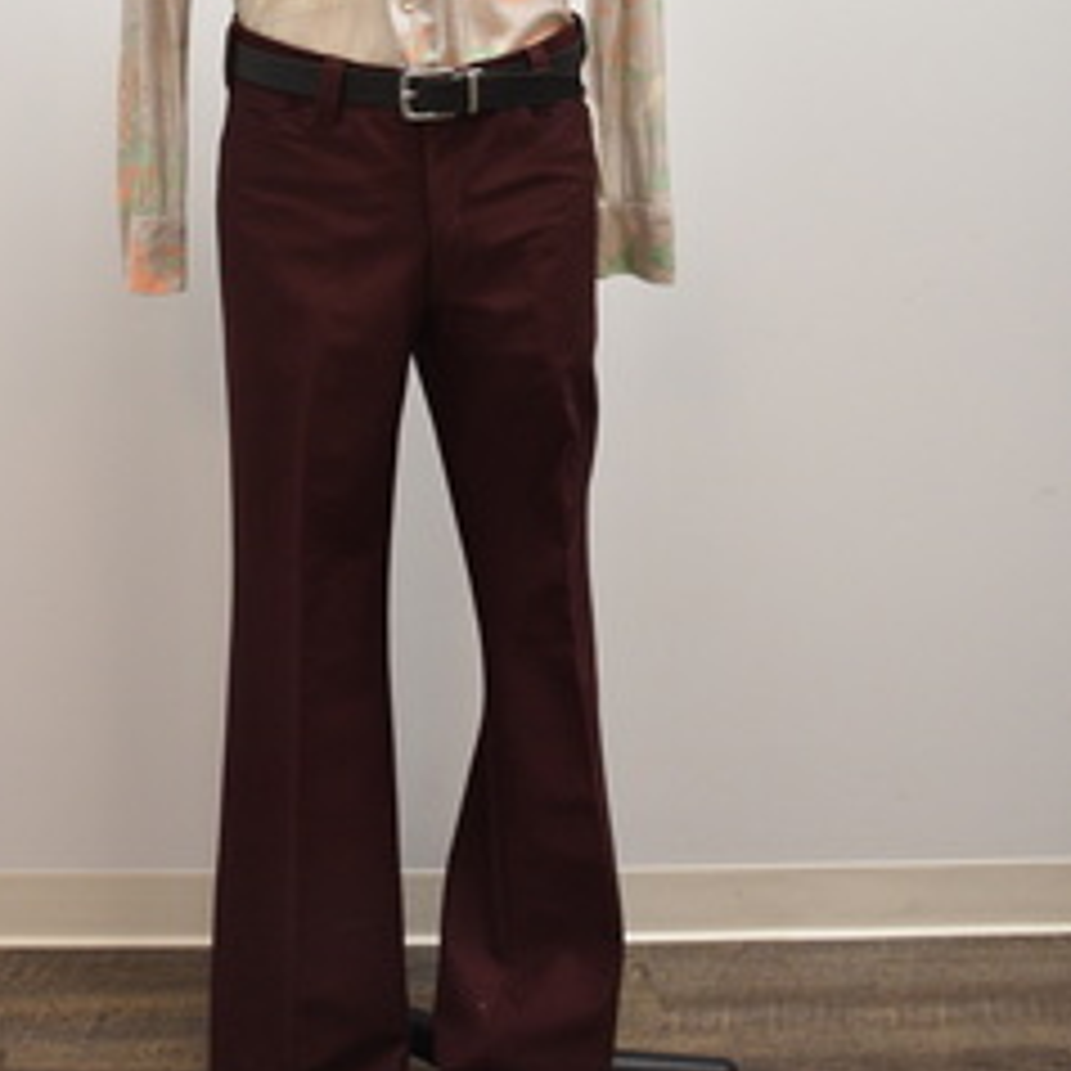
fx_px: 1855
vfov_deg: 31.8
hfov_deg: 32.1
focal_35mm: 53
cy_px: 302
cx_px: 410
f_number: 4.5
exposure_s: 1/100
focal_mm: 22
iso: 1000
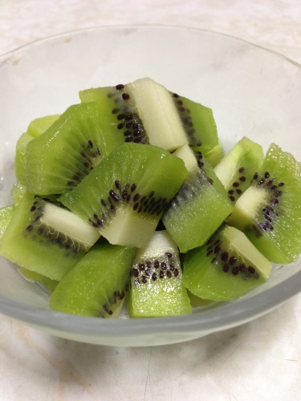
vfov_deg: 55.4
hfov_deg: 42.9
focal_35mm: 33
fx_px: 383
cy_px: 200
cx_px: 150
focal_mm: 4.13
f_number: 2.4
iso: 100
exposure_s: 1/20
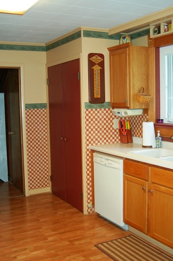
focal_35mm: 42
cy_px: 130
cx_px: 86
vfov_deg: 46.4
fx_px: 303
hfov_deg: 31.8
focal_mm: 28
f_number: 3.3
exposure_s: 1/60
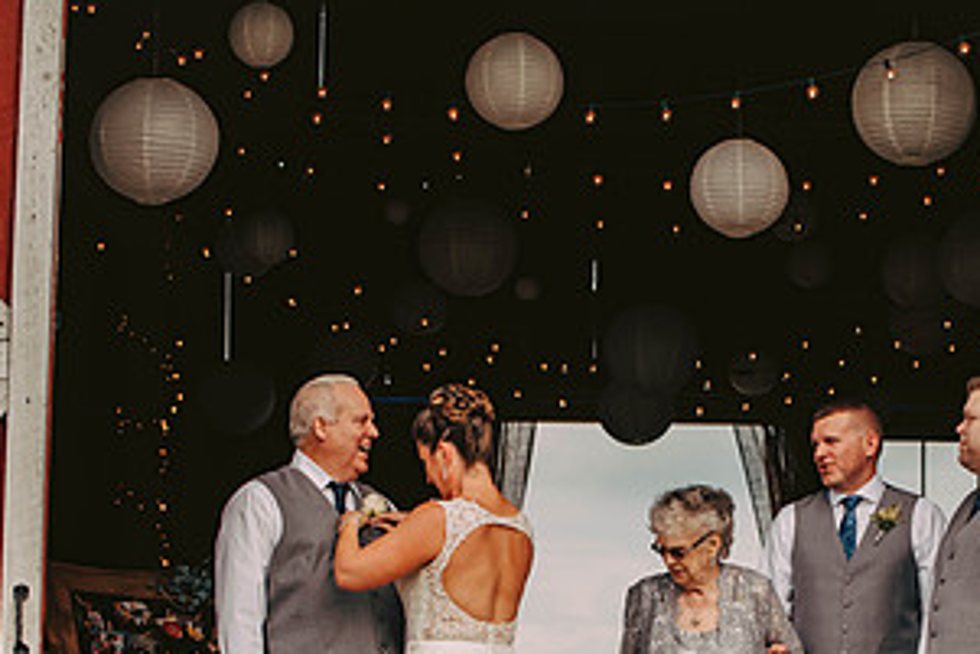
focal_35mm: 135
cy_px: 565
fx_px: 3677
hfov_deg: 15.2
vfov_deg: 10.1
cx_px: 661
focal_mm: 70
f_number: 2.8
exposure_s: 1/2500
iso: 200
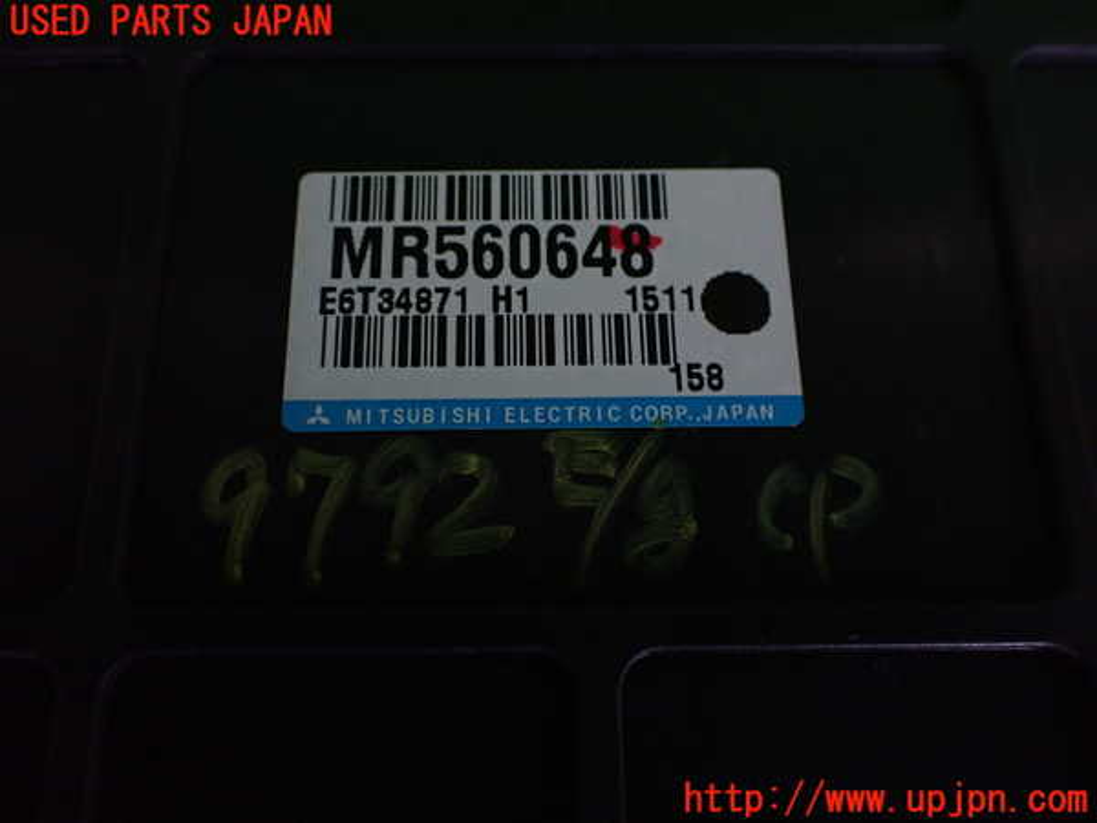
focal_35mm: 30
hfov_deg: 60.0
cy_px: 412
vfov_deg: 46.8
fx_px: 951
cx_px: 548
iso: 800
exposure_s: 1/50
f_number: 2.3
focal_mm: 5.4
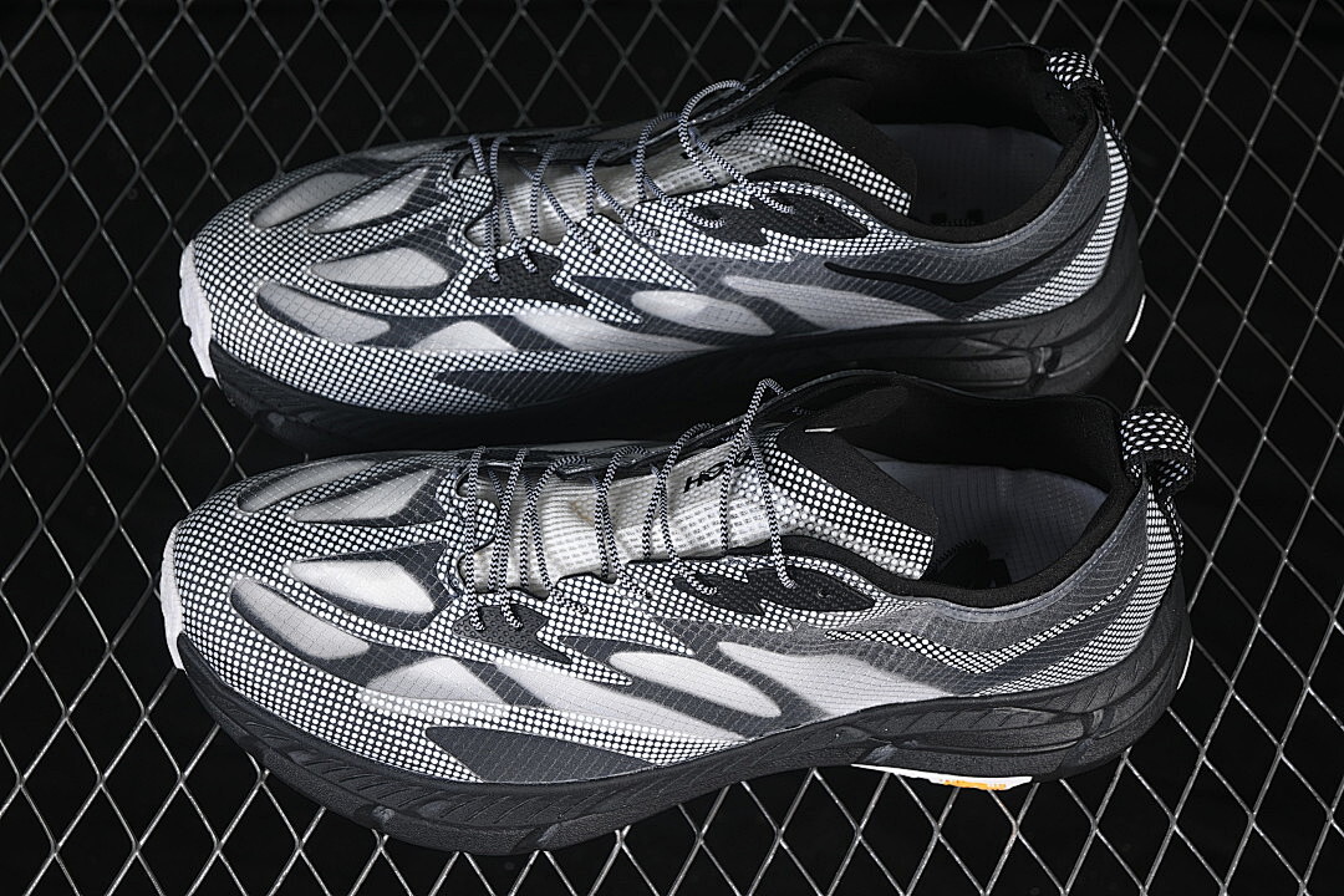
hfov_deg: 27.0
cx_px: 672
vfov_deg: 18.2
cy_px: 448
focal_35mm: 75
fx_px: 2800
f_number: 6.3
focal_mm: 50
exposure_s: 1/60
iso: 160
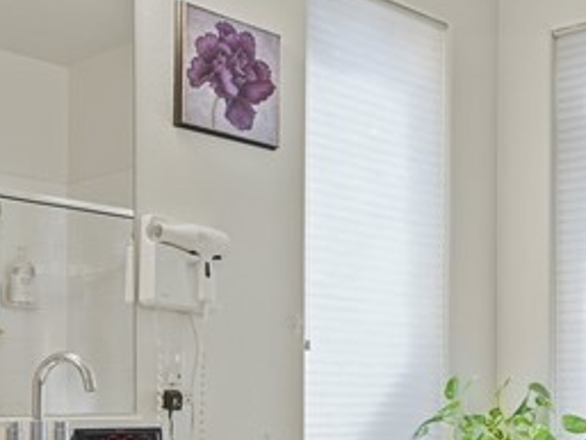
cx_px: 556
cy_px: 429
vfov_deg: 23.2
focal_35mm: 61
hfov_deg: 29.9
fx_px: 1033
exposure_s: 1/5
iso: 400
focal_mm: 10
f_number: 8
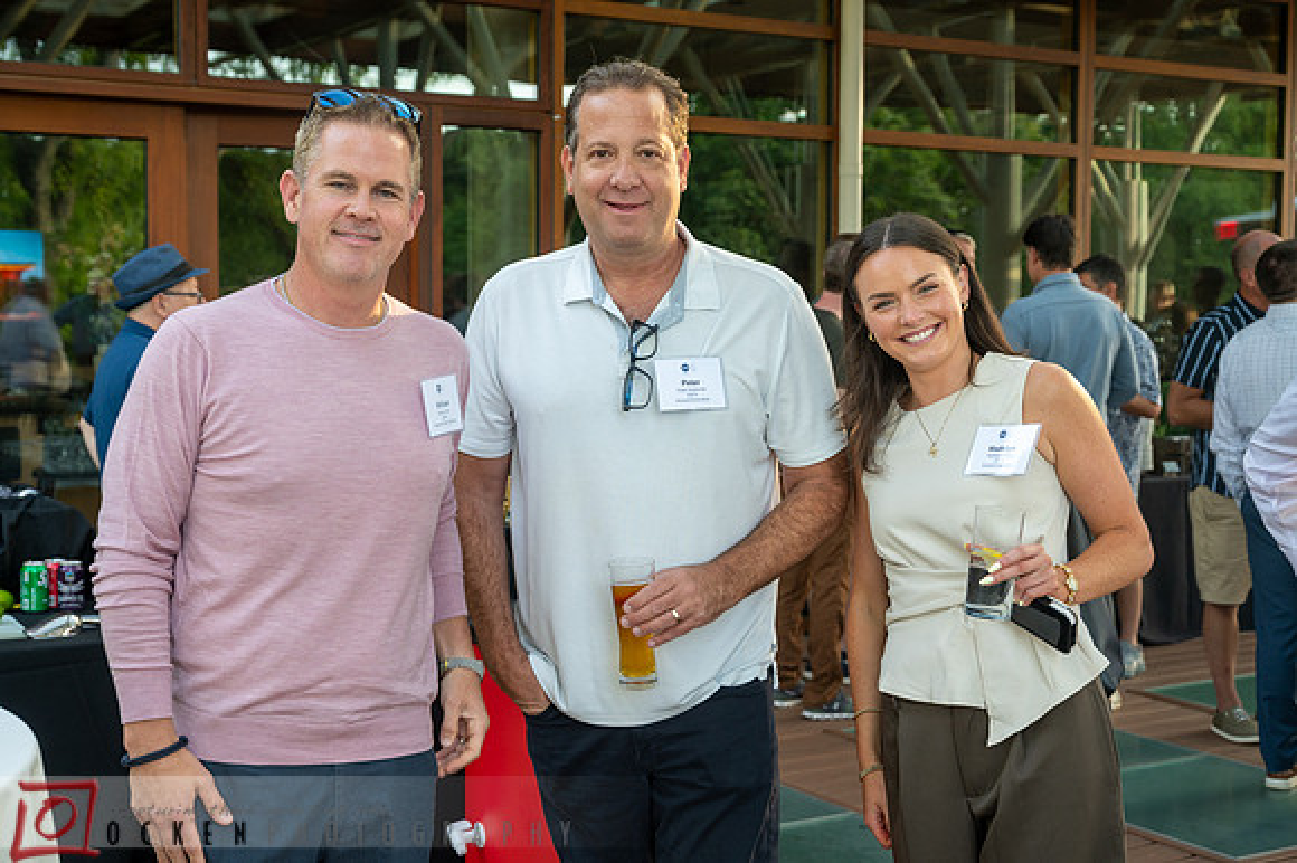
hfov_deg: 41.1
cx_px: 648
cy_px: 432
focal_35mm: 48
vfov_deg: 28.0
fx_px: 1728
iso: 400
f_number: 5
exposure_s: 1/100
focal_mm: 48
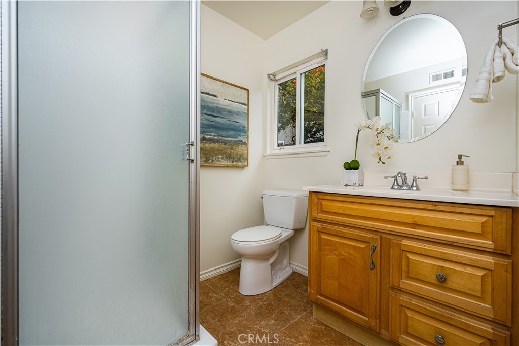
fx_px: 216
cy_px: 173
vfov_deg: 77.3
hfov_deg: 100.4
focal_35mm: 15
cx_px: 260
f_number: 5.6
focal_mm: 15
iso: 100
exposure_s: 1/160
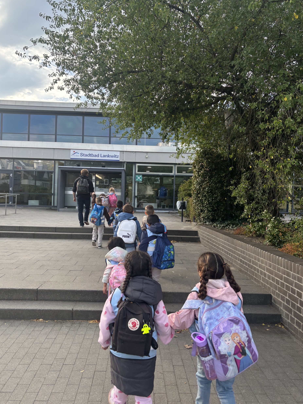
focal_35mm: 27
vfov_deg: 65.3
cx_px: 147
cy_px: 203
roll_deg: -1.9
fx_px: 315
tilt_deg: +1.3
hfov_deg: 51.3
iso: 50
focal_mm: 5.96
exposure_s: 1/313
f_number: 1.6
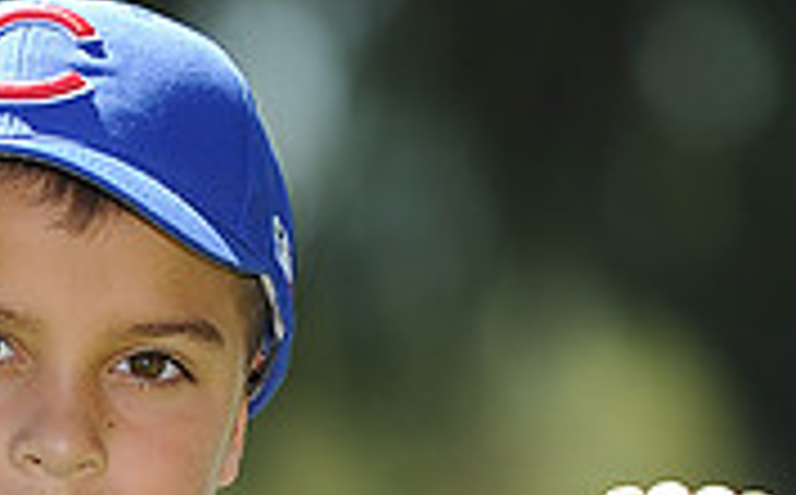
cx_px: 13
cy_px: 612
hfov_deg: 3.1
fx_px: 14490
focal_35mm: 669
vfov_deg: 2.0
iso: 200
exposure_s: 1/640
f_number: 4.5
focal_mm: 200
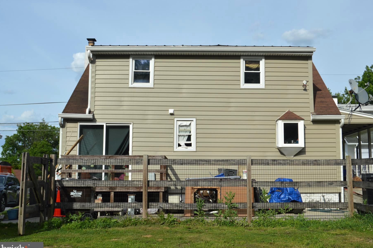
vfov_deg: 30.4
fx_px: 455
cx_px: 208
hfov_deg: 44.5
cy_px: 117
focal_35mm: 44
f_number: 9
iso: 100
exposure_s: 1/320
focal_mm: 26
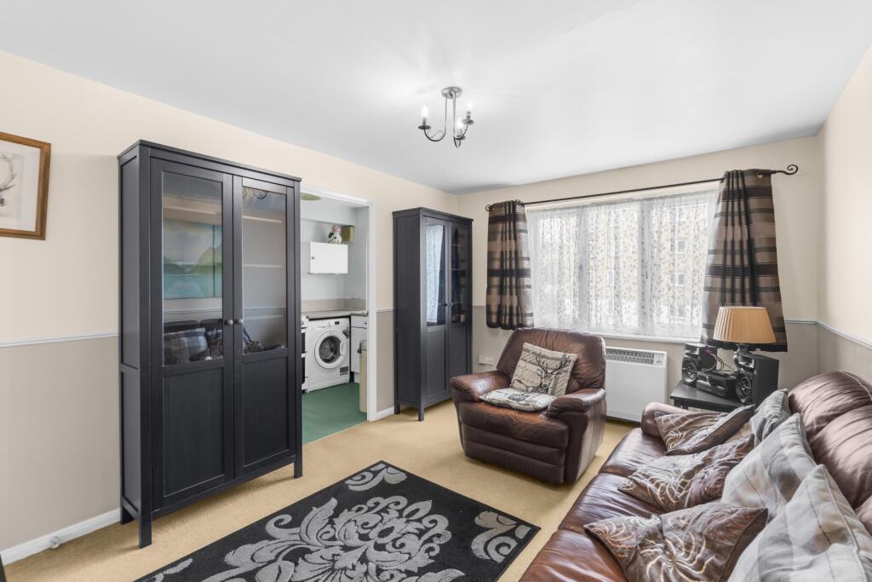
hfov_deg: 96.7
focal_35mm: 16
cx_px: 436
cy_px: 291
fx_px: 388
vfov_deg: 73.8
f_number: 7.1
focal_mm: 16
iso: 320
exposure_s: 1/2.5
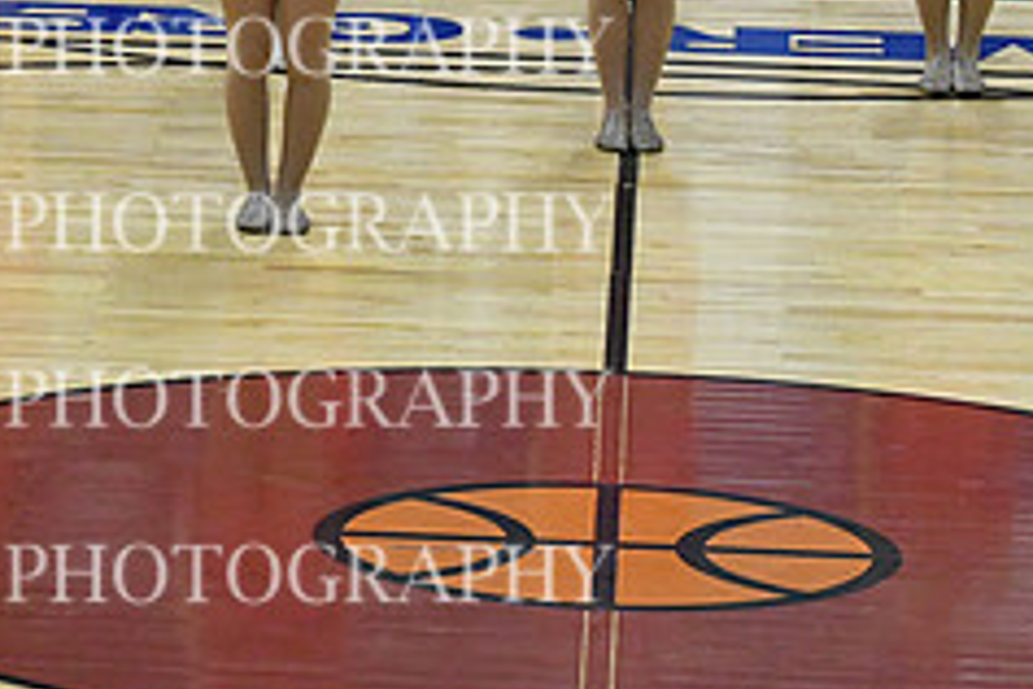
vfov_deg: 4.6
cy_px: -41
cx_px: -17
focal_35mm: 301
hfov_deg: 6.8
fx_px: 8636
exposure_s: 1/500
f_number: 4
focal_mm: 82
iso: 5000
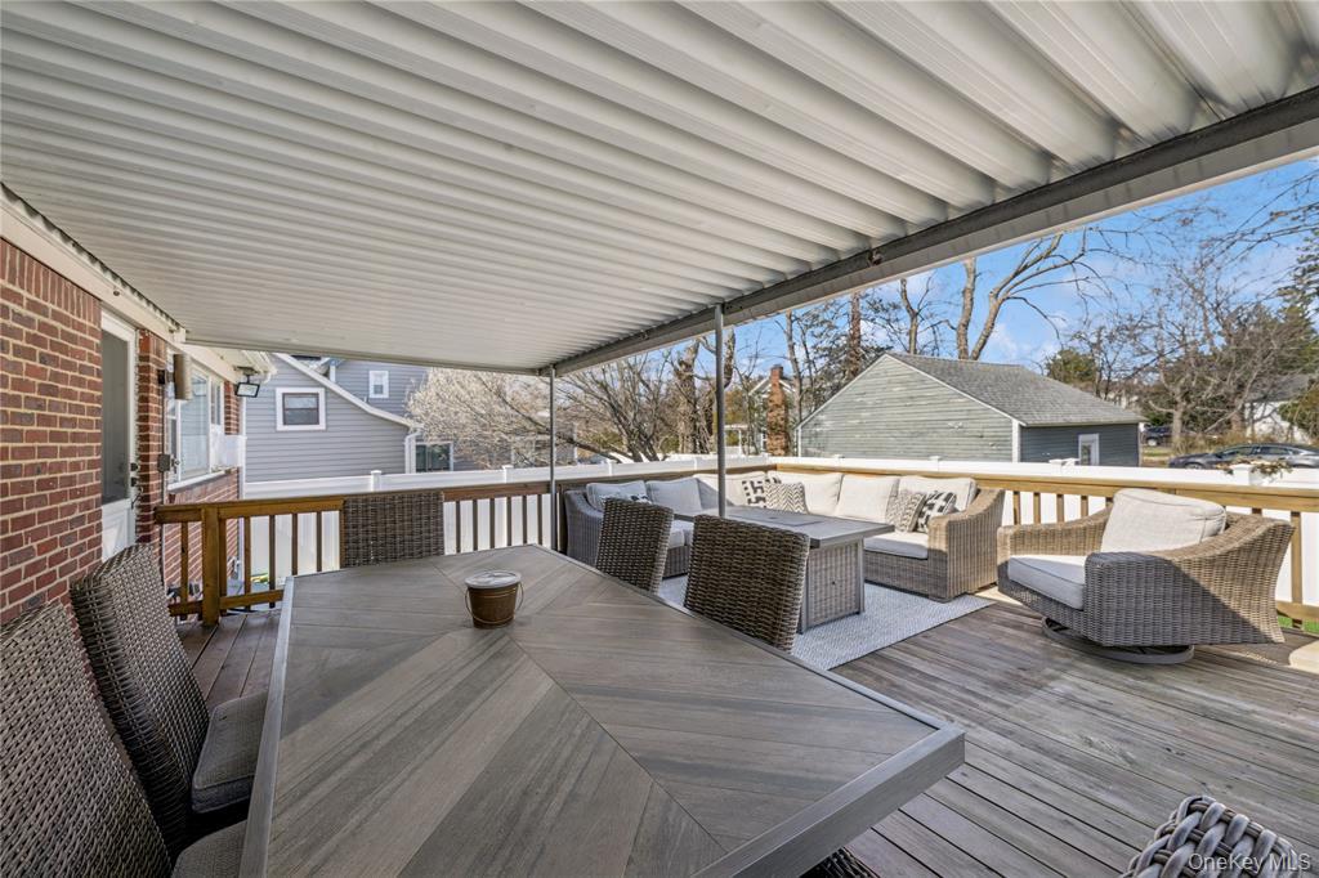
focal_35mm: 14
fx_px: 513
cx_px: 660
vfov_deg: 81.2
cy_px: 439
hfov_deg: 104.3
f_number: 11
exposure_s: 1/250
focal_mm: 14
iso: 200
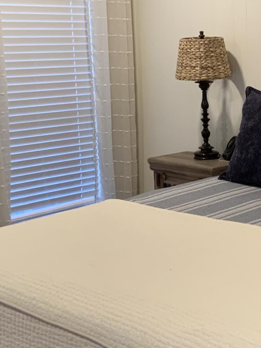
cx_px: 271
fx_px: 774
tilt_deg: -12.5
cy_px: 200
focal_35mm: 77
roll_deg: +0.2
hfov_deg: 18.5
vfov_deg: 25.3
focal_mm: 3
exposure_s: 1/60
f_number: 1.8
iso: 125
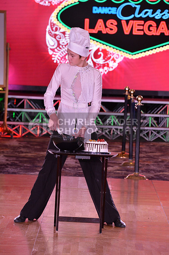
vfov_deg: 11.1
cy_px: 128
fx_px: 1307
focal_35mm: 185
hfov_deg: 7.4
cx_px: 84
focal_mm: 185
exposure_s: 1/250
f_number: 6.3
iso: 2000
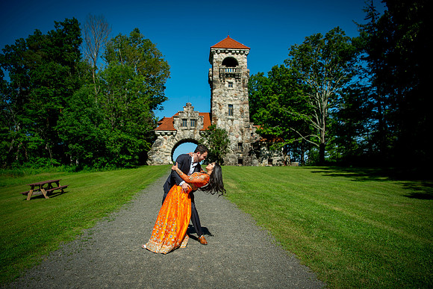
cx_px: 215
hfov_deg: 63.8
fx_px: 348
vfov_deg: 45.1
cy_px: 143
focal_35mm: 29
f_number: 2.8
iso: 160
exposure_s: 1/3200
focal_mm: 27
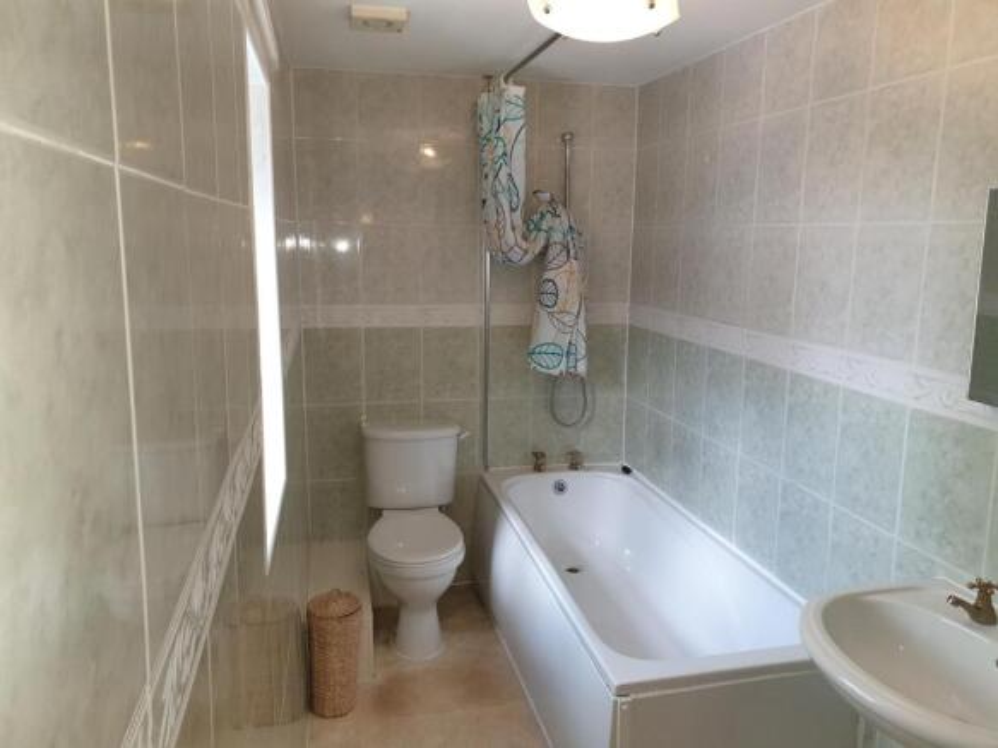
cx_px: 499
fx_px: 749
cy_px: 374
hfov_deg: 67.3
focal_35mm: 26
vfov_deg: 53.0
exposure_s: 1/50
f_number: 2.4
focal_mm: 4.3
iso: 100
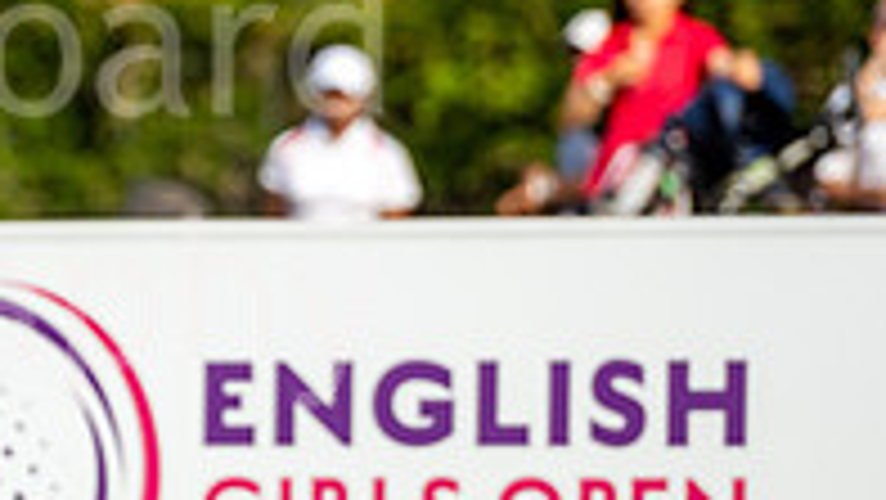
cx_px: -189
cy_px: 83
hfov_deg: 3.5
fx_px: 14478
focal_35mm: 616
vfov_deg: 2.0
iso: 125
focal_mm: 200
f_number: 4
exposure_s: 1/1600
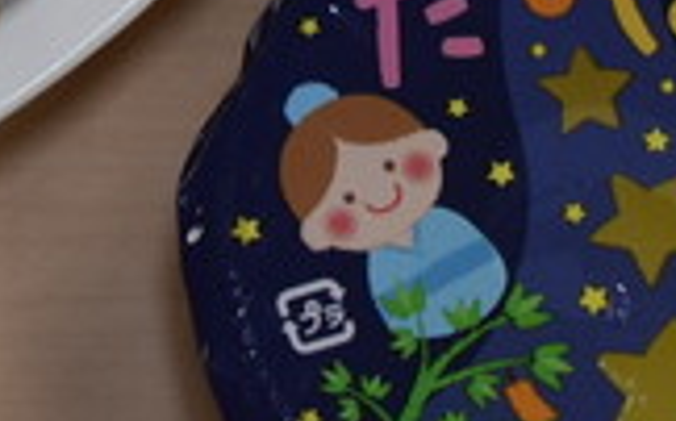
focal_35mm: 216
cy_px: -932
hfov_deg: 9.7
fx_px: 3973
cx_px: 79
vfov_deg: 5.6
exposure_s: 1/250
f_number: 4
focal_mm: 19
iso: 400
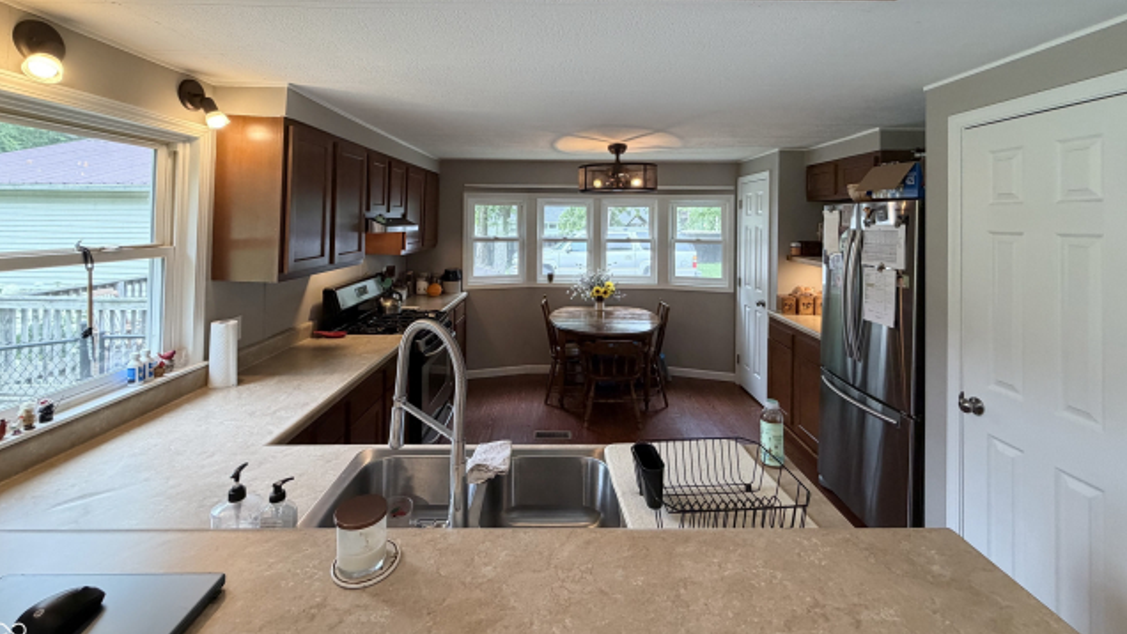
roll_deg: -0.9
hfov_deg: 99.4
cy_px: 214
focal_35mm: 16
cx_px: 566
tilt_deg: +1.1
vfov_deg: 65.4
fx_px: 478
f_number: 2.2
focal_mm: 2.22
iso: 320
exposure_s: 1/120
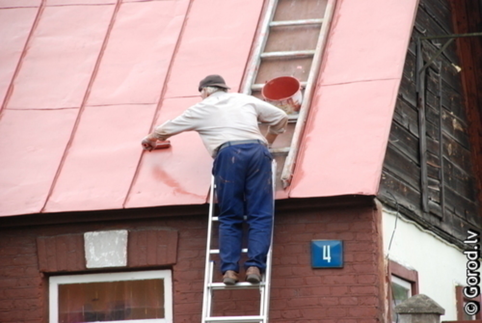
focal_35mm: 202
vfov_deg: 6.8
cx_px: 241
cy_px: 162
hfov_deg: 10.1
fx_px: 2716
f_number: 6.7
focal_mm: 135
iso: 640
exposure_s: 1/125
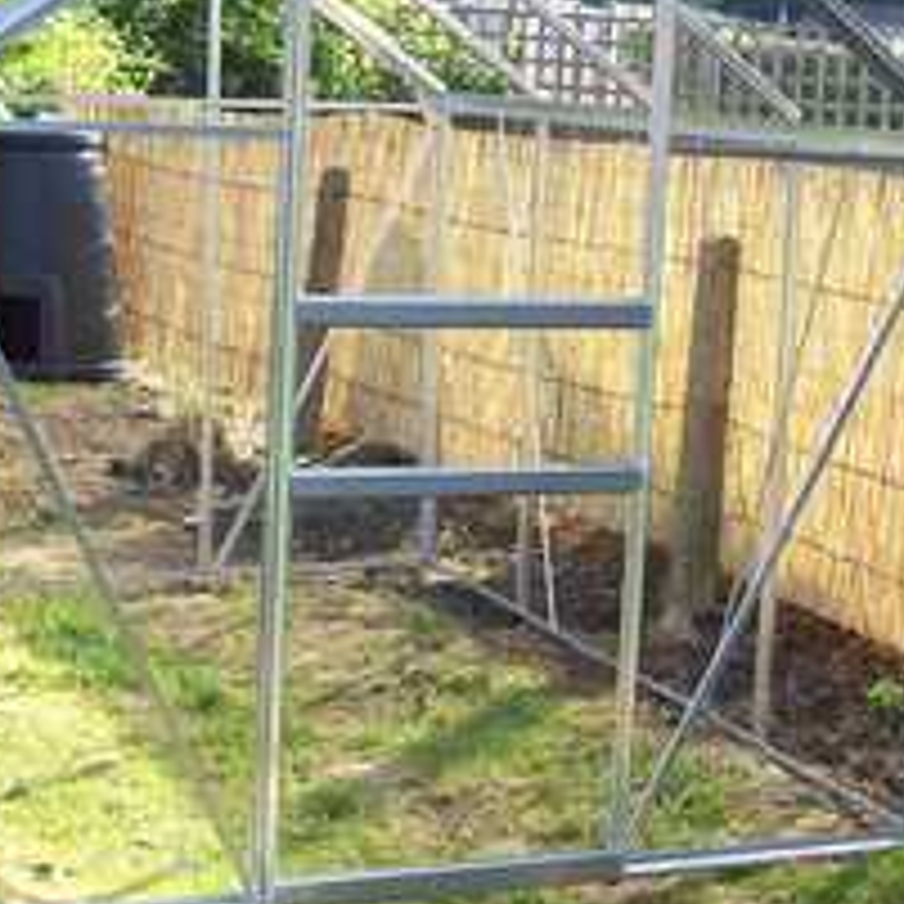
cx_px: 490
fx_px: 2570
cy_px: 369
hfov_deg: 19.9
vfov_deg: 19.9
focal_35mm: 87
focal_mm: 7.6
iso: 200
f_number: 3
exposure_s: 1/811
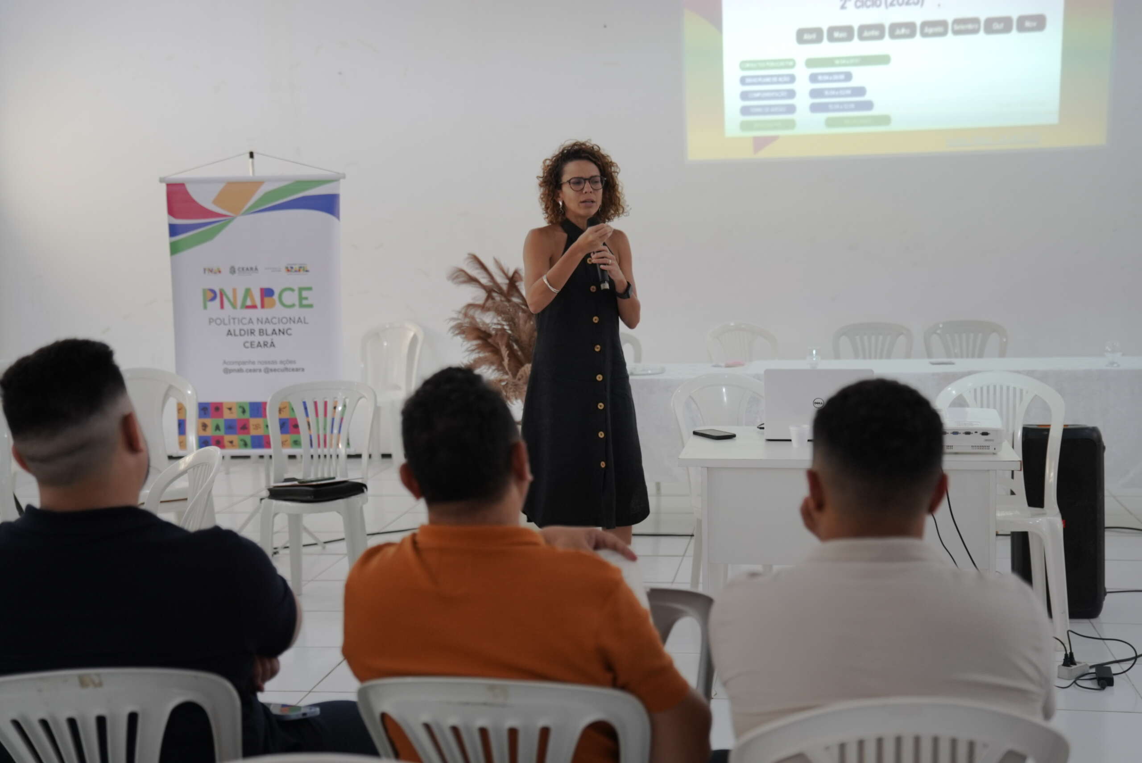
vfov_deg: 28.1
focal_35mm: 48
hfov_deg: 41.1
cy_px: 382
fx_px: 1523
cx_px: 571
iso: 2000
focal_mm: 48
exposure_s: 1/160
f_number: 2.8
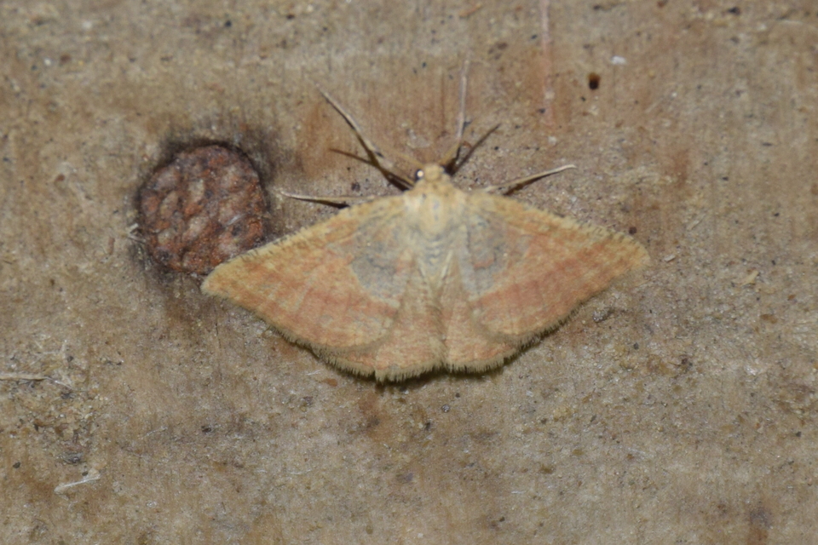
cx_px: 409
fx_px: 4771
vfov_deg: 6.5
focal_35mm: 210
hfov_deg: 9.8
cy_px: 272
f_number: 7.1
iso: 320
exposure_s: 1/60
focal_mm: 140
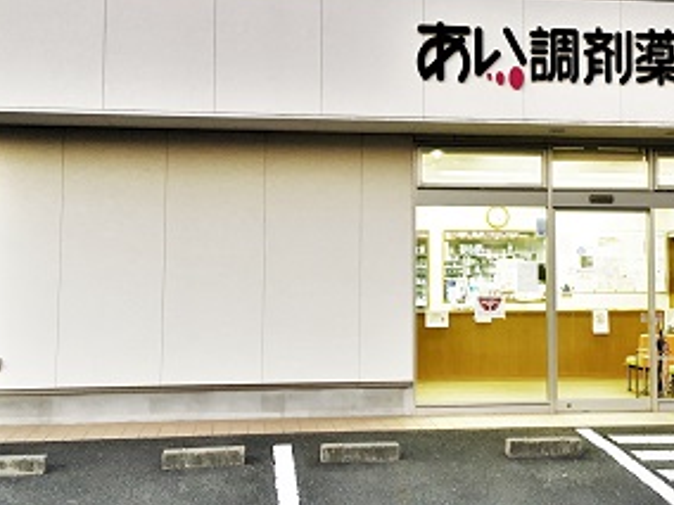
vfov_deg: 29.3
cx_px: 427
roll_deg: -0.6
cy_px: 138
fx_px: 954
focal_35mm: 49
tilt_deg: +5.8
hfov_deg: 38.6
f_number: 2.2
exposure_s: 1/30
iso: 50
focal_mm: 4.15
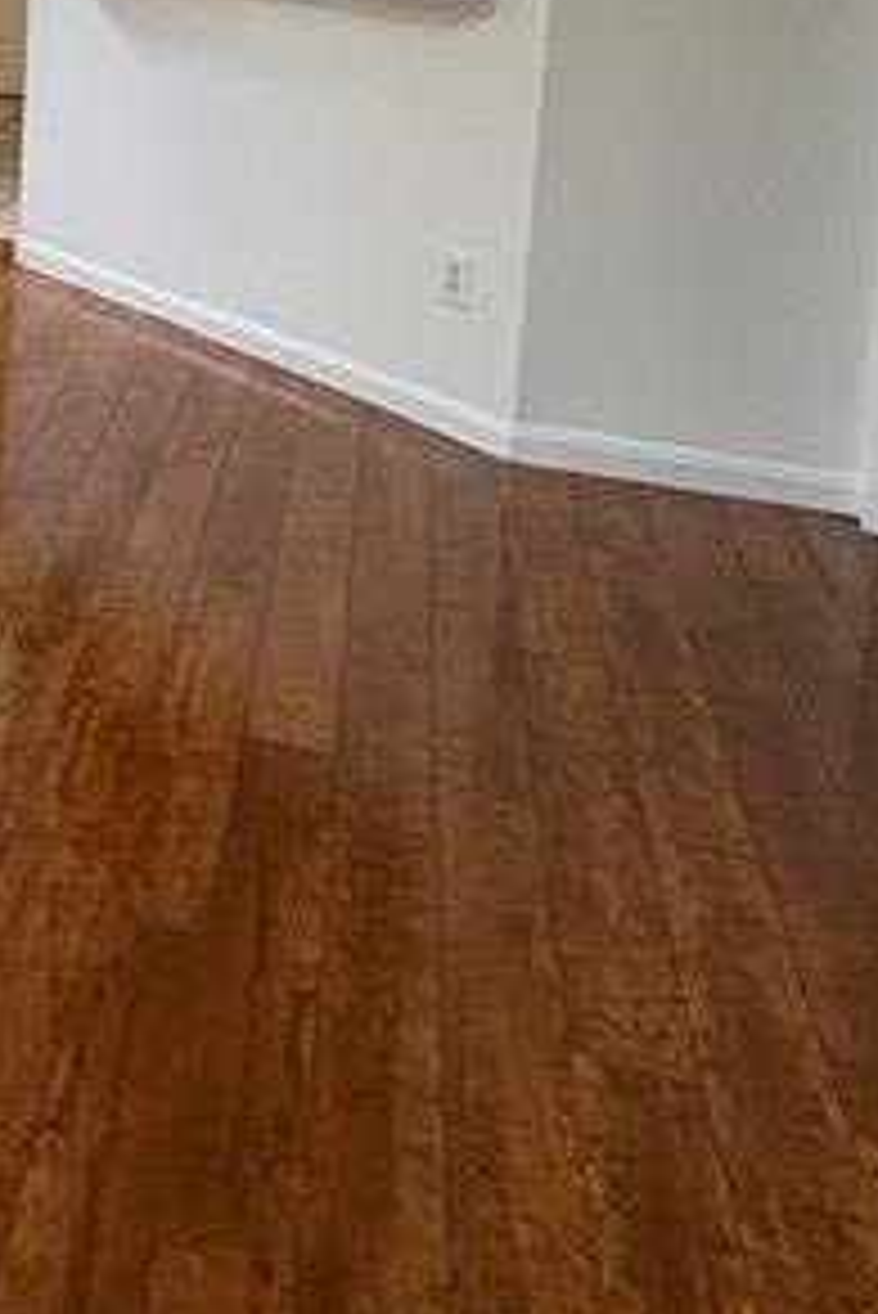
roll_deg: -0.2
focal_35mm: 51
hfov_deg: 18.8
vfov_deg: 35.2
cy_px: 0
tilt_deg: -5.9
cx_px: -801
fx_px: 1863
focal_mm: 2.22
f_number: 2.2
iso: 125
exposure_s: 1/60
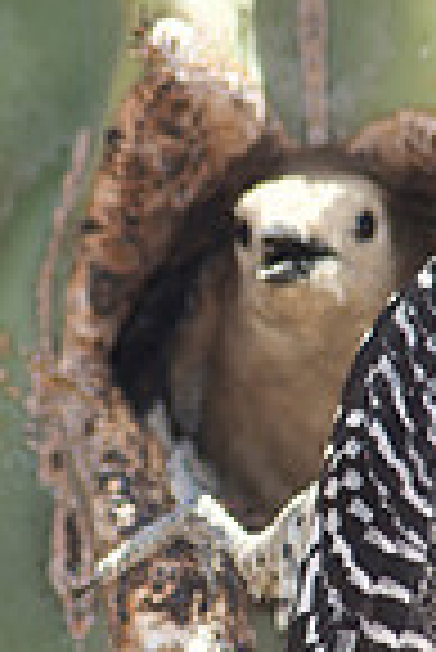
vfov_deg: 1.7
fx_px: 22435
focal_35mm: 1238
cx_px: 274
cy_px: 391
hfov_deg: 1.1
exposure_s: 1/250
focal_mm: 400
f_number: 10
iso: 400
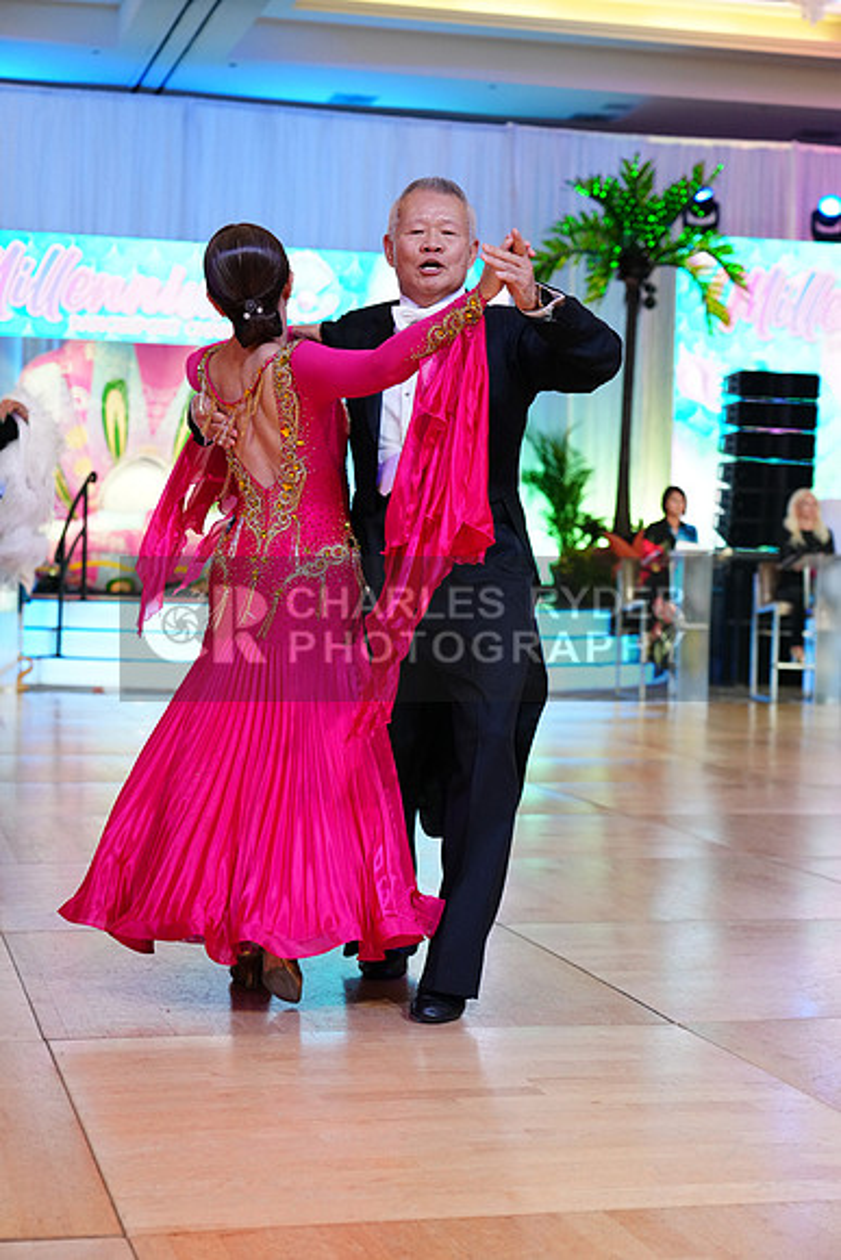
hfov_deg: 23.0
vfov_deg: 33.9
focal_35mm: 59
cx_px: 420
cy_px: 630
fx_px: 2066
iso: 2500
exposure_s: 1/400
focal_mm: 59
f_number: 4
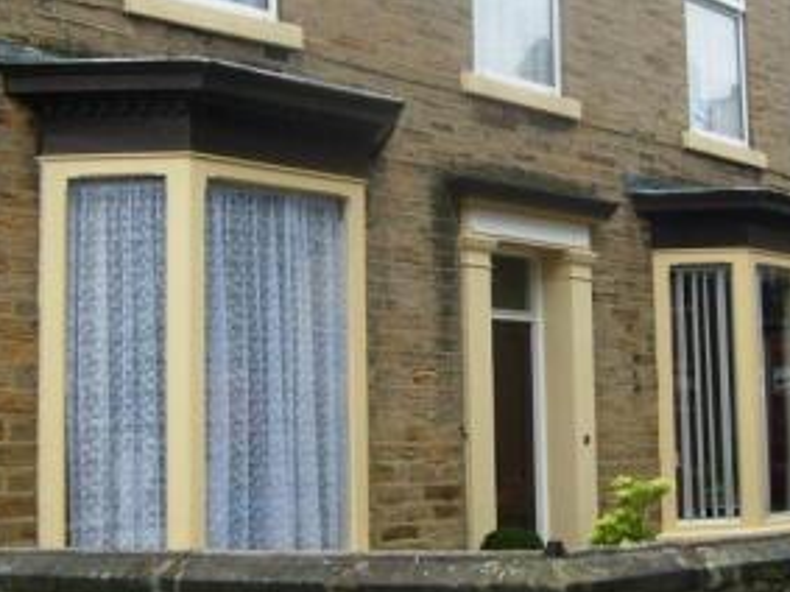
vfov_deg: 20.4
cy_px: 247
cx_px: 512
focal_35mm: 72
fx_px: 1642
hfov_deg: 26.9
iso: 80
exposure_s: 1/90
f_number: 7.1
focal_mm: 5.8
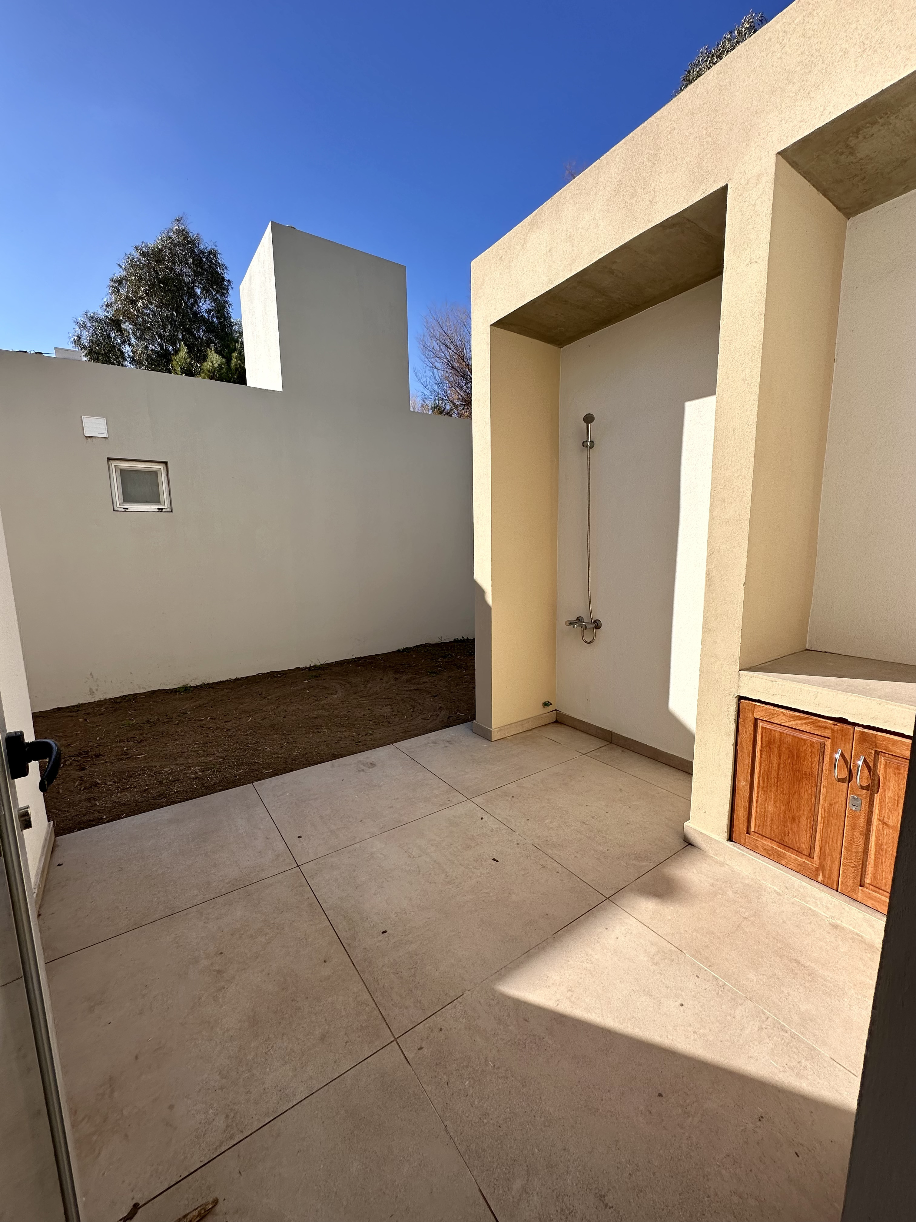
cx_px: 458
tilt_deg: -6.2
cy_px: 611
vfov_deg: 102.1
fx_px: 494
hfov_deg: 85.7
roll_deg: -0.7
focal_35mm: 14
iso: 50
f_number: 2.2
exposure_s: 1/972
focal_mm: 2.22
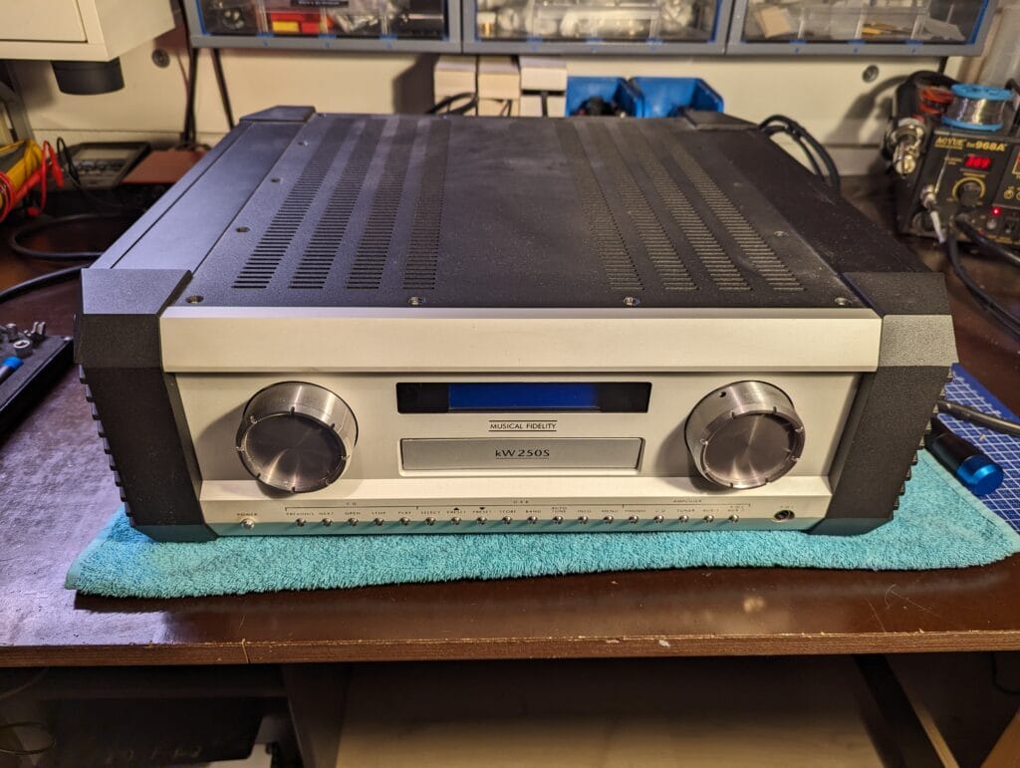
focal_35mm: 24
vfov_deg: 56.9
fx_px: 708
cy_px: 384
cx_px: 510
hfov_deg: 71.5
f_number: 1.85
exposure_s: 1/50
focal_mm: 6.81
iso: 69
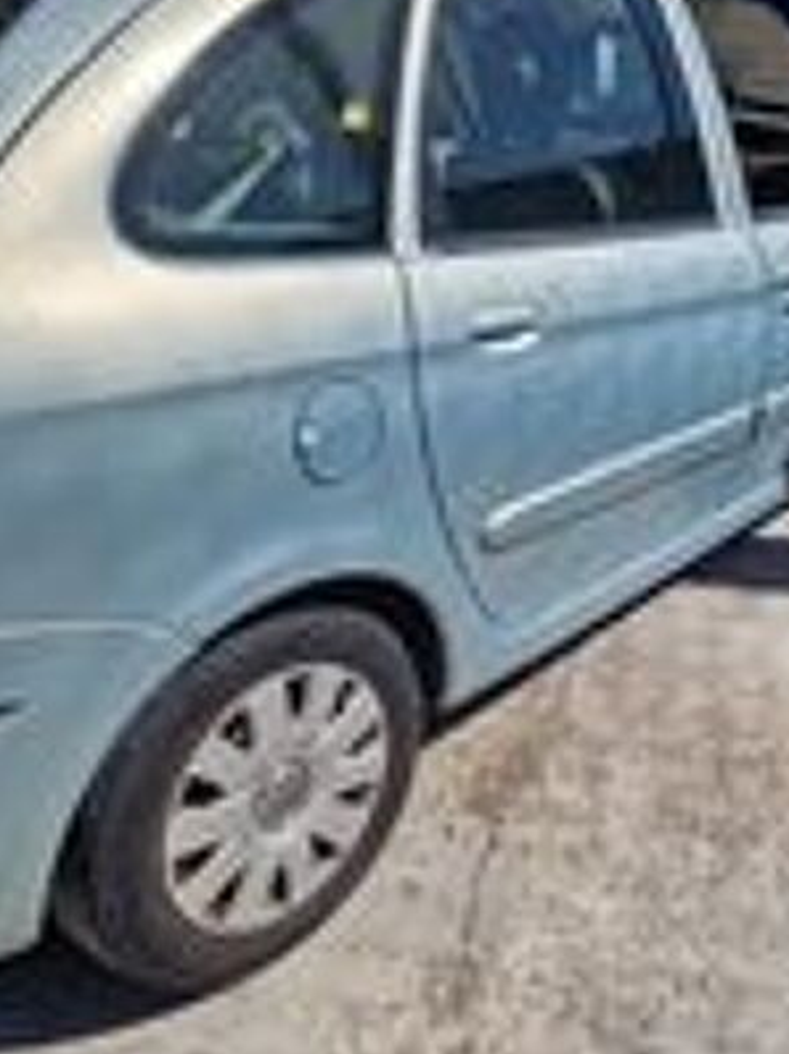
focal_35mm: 37
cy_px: 511
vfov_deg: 50.2
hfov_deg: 37.5
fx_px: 1126
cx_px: 606
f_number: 1.8
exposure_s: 1/2800
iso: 50
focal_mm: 5.4
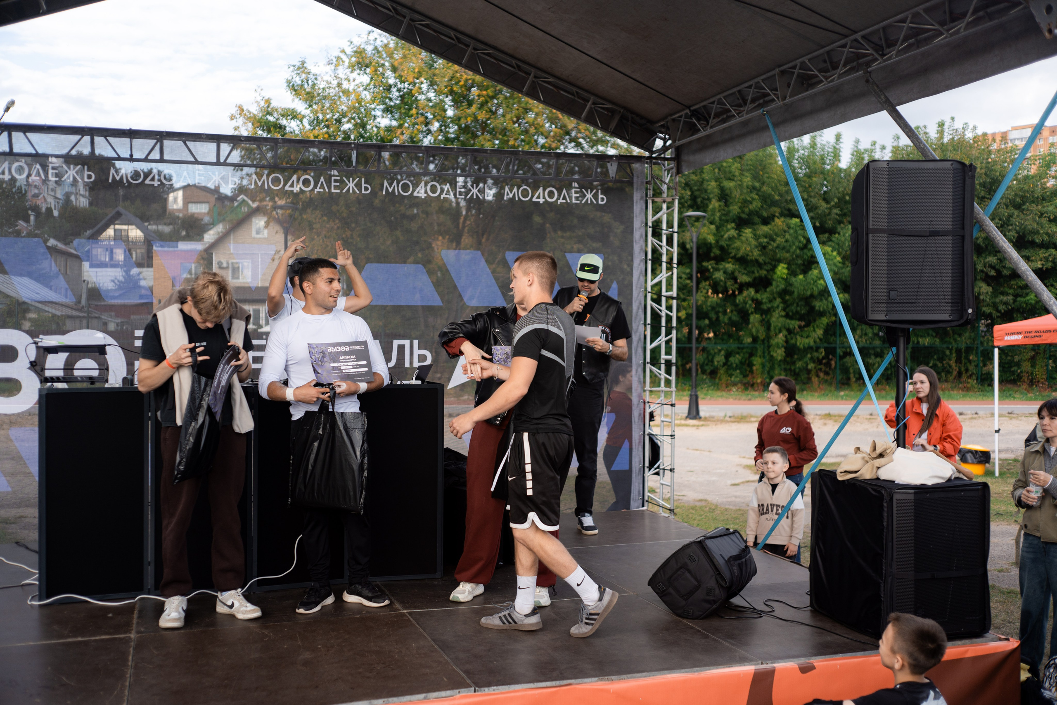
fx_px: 1028
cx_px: 528
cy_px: 352
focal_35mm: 35
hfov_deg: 54.4
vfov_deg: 37.9
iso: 100
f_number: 2.2
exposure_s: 1/800
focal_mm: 35
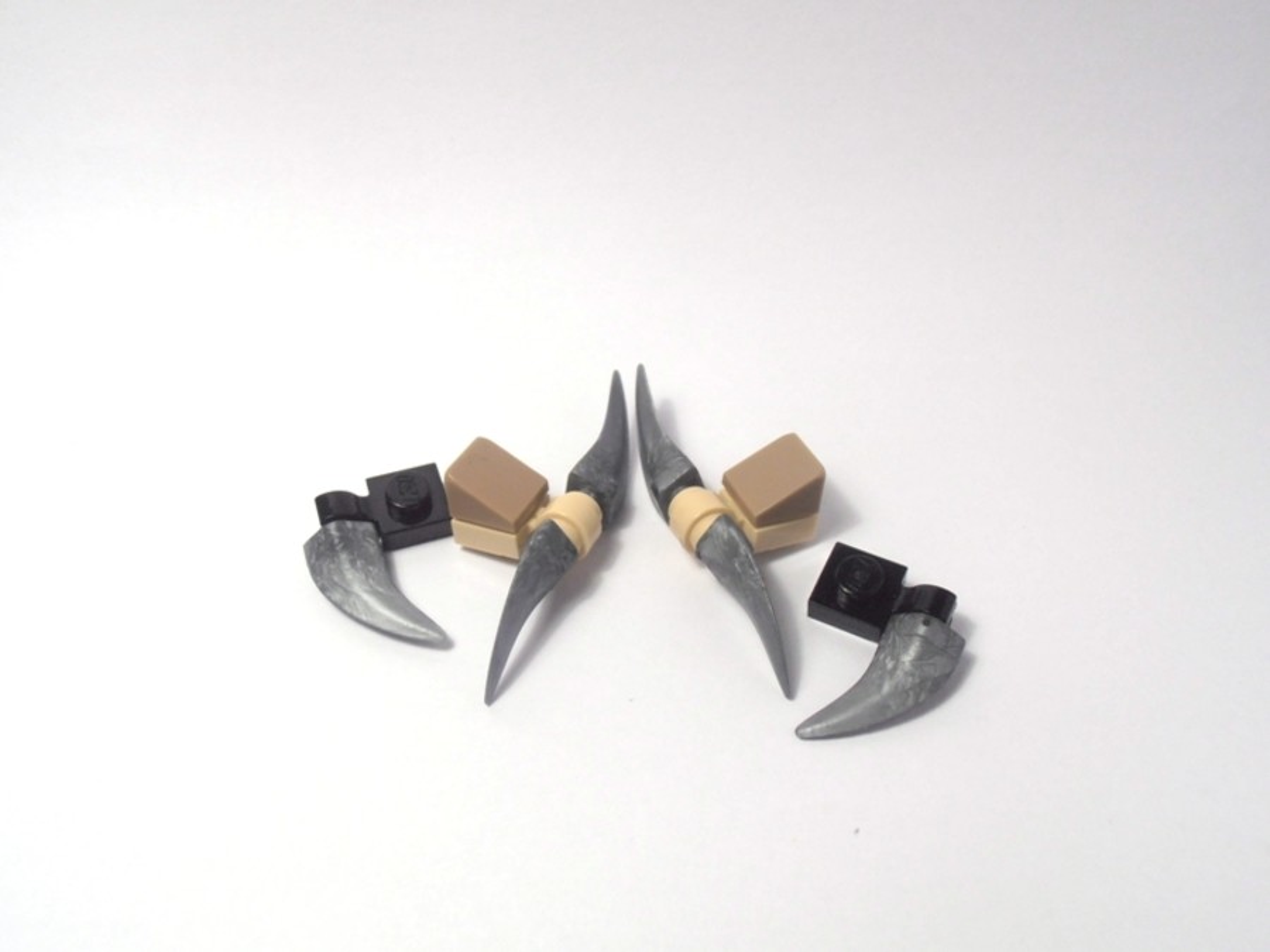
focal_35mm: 37
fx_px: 1357
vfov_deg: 38.7
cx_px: 635
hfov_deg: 50.1
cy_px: 476
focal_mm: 6.61
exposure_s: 1/100
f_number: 3.9
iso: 80
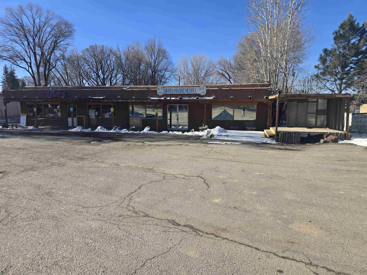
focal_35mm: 23
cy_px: 138
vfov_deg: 58.9
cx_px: 184
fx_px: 244
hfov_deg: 73.9
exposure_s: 1/628
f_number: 1.7
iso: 12
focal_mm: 6.3
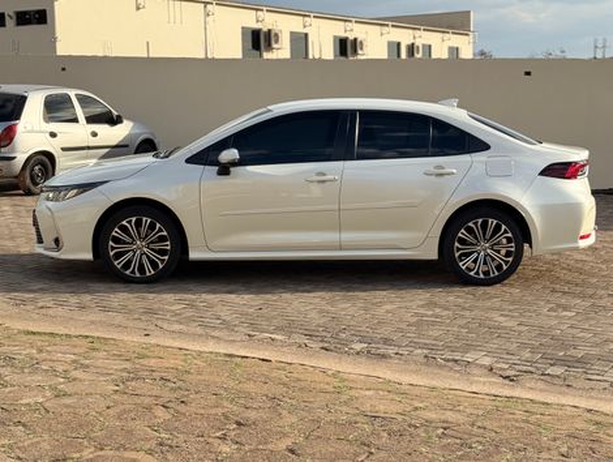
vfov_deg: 30.3
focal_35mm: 48
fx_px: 851
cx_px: 306
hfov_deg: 39.6
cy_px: 231
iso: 100
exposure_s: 1/3891
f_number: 1.78
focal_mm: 6.76
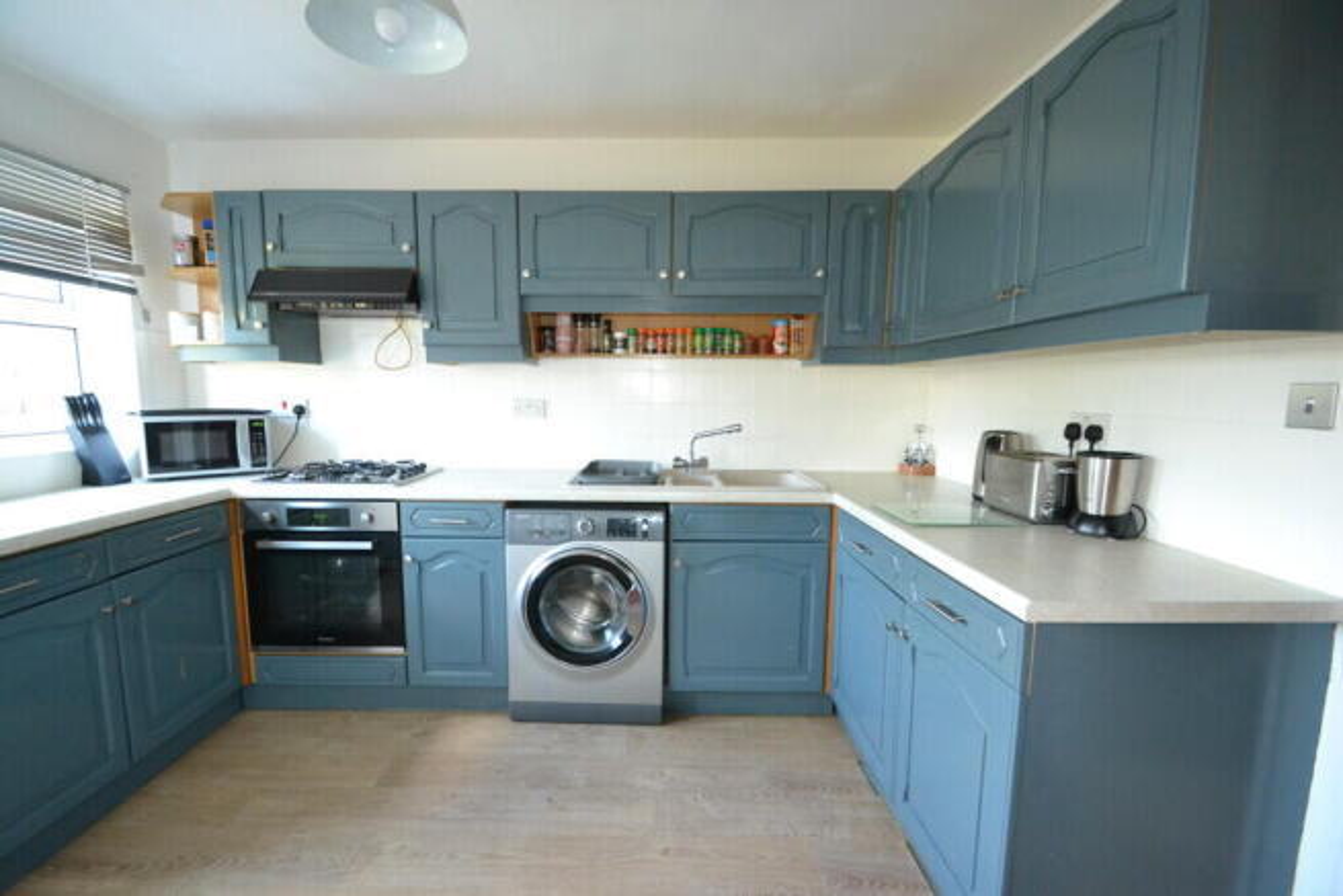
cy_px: 448
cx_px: 672
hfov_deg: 100.4
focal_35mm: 15
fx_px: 560
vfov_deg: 77.4
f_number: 3.5
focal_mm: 10
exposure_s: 1/60
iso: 2000
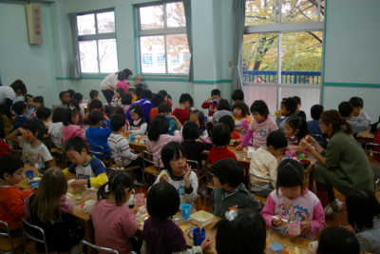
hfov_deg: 59.5
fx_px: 333
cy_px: 127
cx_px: 190
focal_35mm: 32
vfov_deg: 41.7
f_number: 4
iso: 400
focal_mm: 21
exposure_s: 1/45
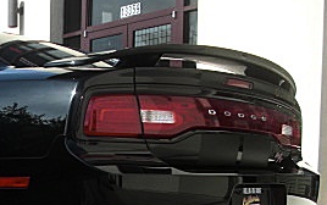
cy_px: 211
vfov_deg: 14.1
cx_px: -20
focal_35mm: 91
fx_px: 812
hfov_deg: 21.7
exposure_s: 1/500
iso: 50
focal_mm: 6.3
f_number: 2.8
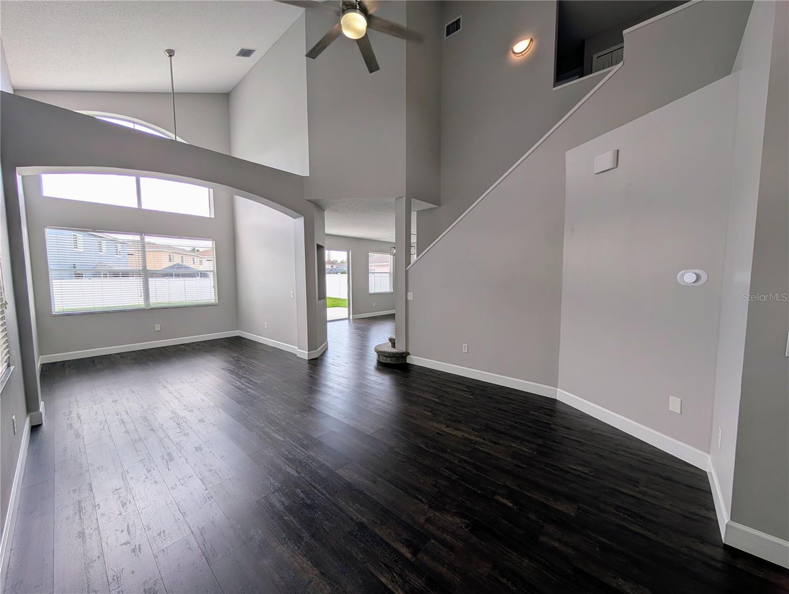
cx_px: 394
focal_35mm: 12
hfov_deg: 110.5
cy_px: 297
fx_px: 274
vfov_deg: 94.6
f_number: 1.7
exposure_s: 1/623
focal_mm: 2.02
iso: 60
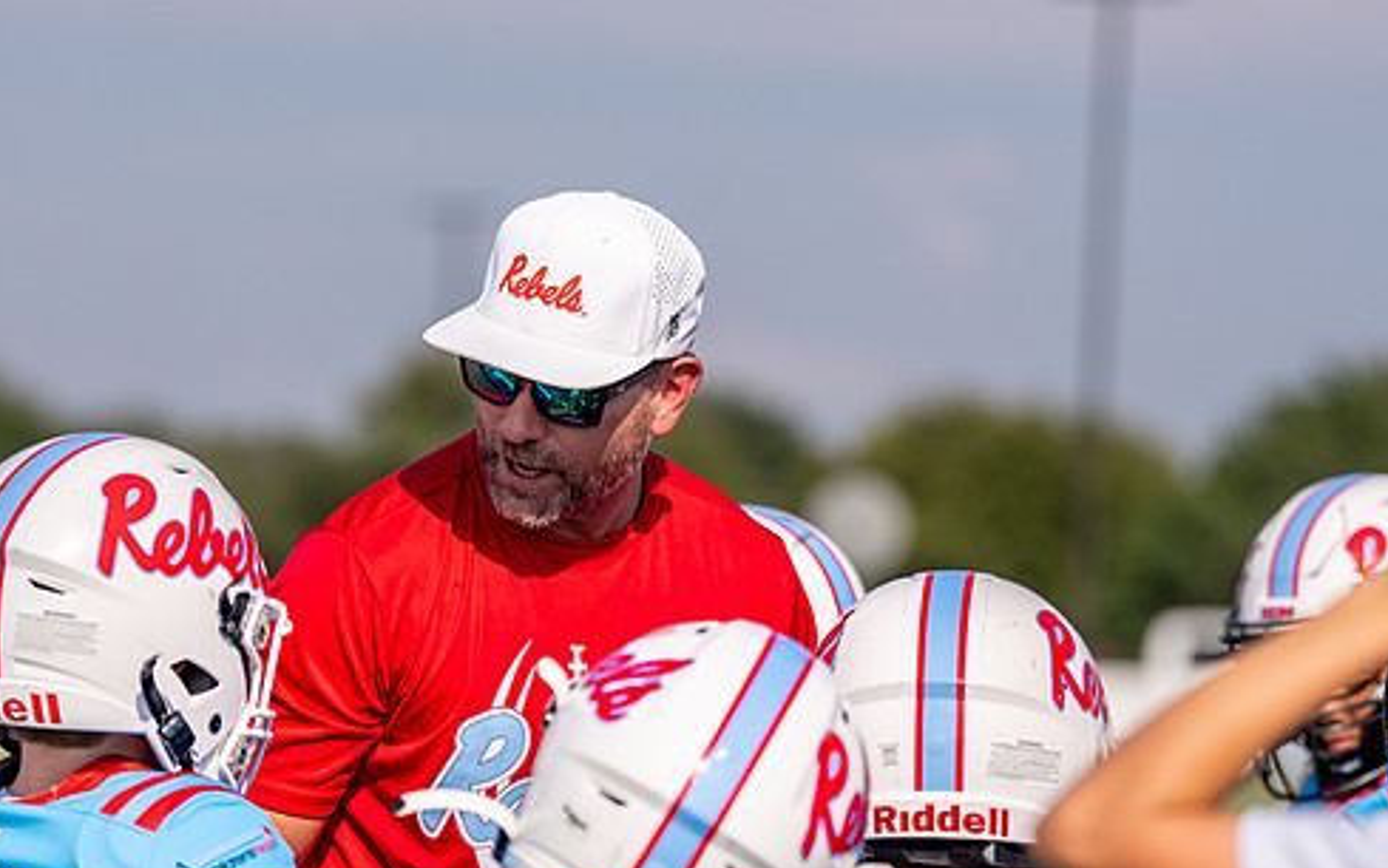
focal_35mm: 202
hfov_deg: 10.4
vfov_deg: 6.5
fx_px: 7644
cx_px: 568
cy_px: 368
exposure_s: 1/4000
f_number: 2.8
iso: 125
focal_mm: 125
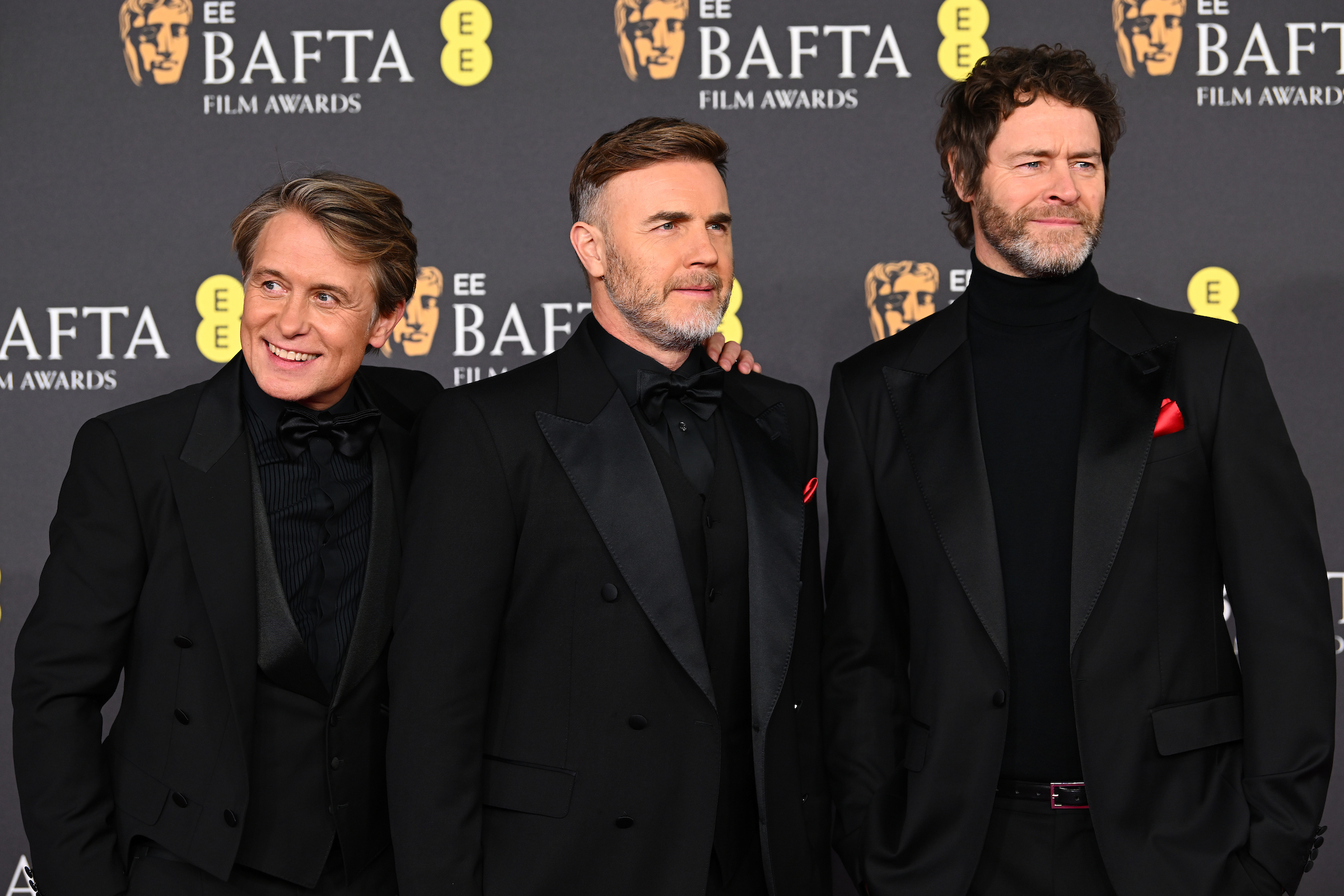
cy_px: 448
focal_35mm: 135
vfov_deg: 10.2
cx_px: 672
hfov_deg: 15.2
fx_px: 5040
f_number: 4.5
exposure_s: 1/640
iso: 1000
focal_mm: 135
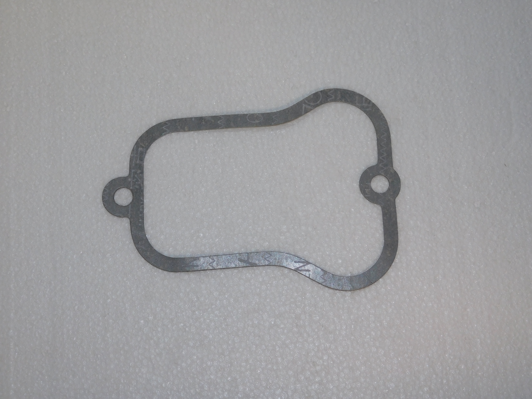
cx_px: 266
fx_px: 1014
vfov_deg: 22.3
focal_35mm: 66
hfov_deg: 29.4
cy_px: 200
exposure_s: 1/30
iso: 160
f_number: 4.2
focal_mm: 11.7
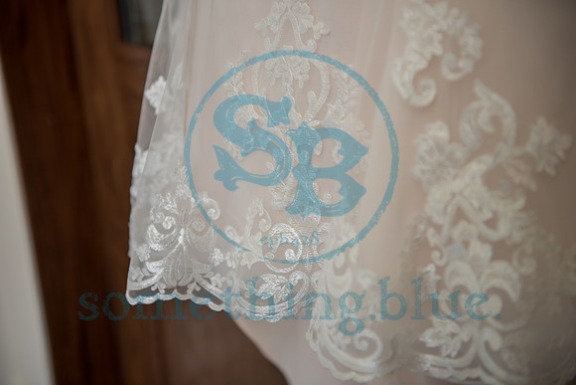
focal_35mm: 50
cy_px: 192
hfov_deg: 39.6
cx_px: 288
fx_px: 800
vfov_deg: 27.0
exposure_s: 1/200
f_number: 2.8
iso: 400
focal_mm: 50
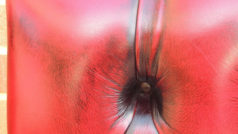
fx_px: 694
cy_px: 59
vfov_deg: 11.0
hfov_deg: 19.5
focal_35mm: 110
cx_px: 118
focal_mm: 17.8
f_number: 4.1
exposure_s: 1/25
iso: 400
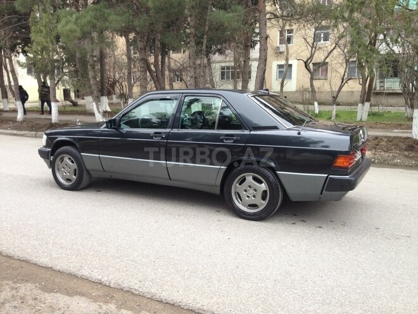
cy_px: 157
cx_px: 209
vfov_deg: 42.9
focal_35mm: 33
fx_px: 398
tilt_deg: -8.5
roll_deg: -1.0
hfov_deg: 55.4
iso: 64
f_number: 2.4
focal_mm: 4.12
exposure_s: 1/60
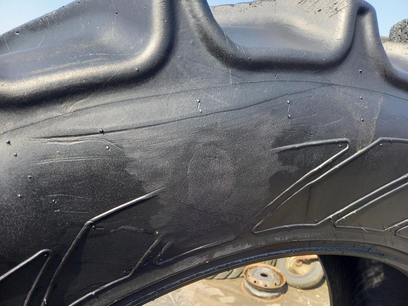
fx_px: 295
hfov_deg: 69.4
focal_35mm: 25
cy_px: 153
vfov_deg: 54.9
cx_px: 204
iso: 50
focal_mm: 4.65
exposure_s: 1/154
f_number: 1.8
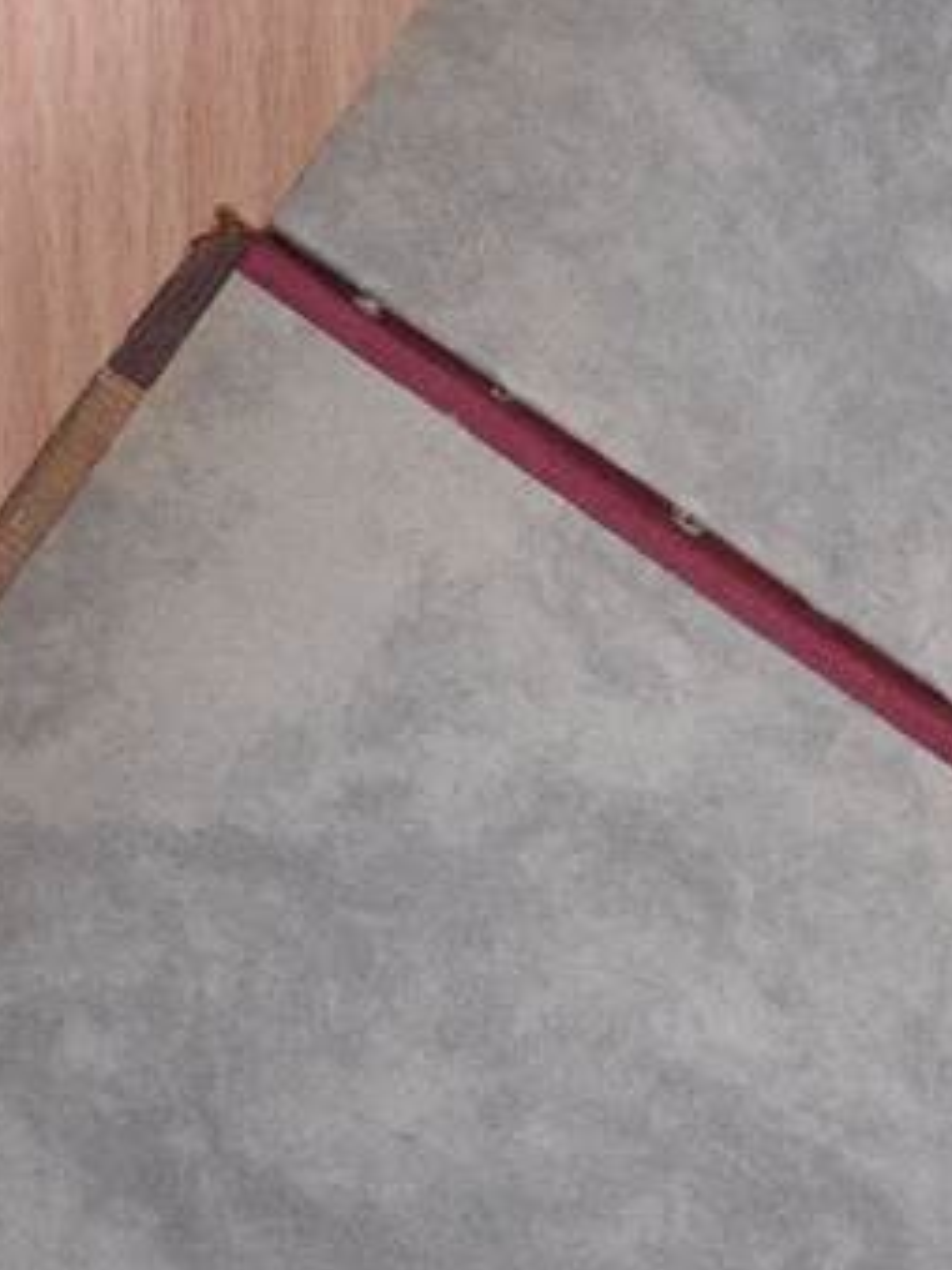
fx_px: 3926
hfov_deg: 13.8
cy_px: 534
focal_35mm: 107
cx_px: 551
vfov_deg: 18.4
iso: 720
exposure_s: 1/80
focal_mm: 14.3
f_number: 4.5
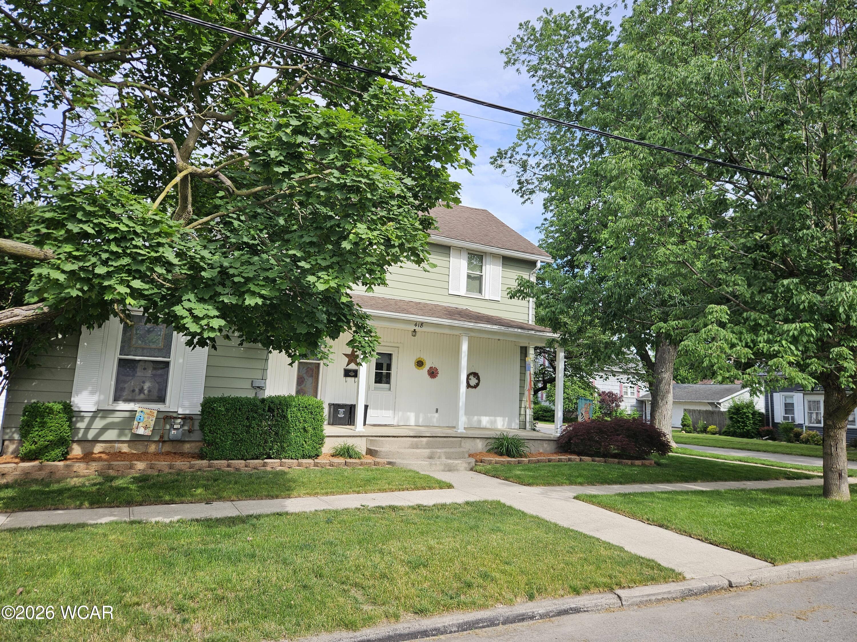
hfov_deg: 73.9
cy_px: 321
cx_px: 428
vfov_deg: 58.9
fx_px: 569
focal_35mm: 23
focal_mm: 5.4
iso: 25
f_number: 1.8
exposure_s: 1/947
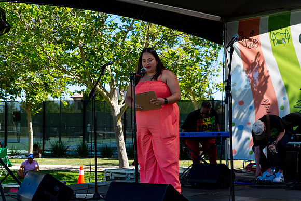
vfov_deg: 19.5
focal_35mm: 70
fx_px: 585
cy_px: 100
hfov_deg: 28.8
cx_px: 150
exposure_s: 1/1600
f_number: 5.6
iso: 320
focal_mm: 70
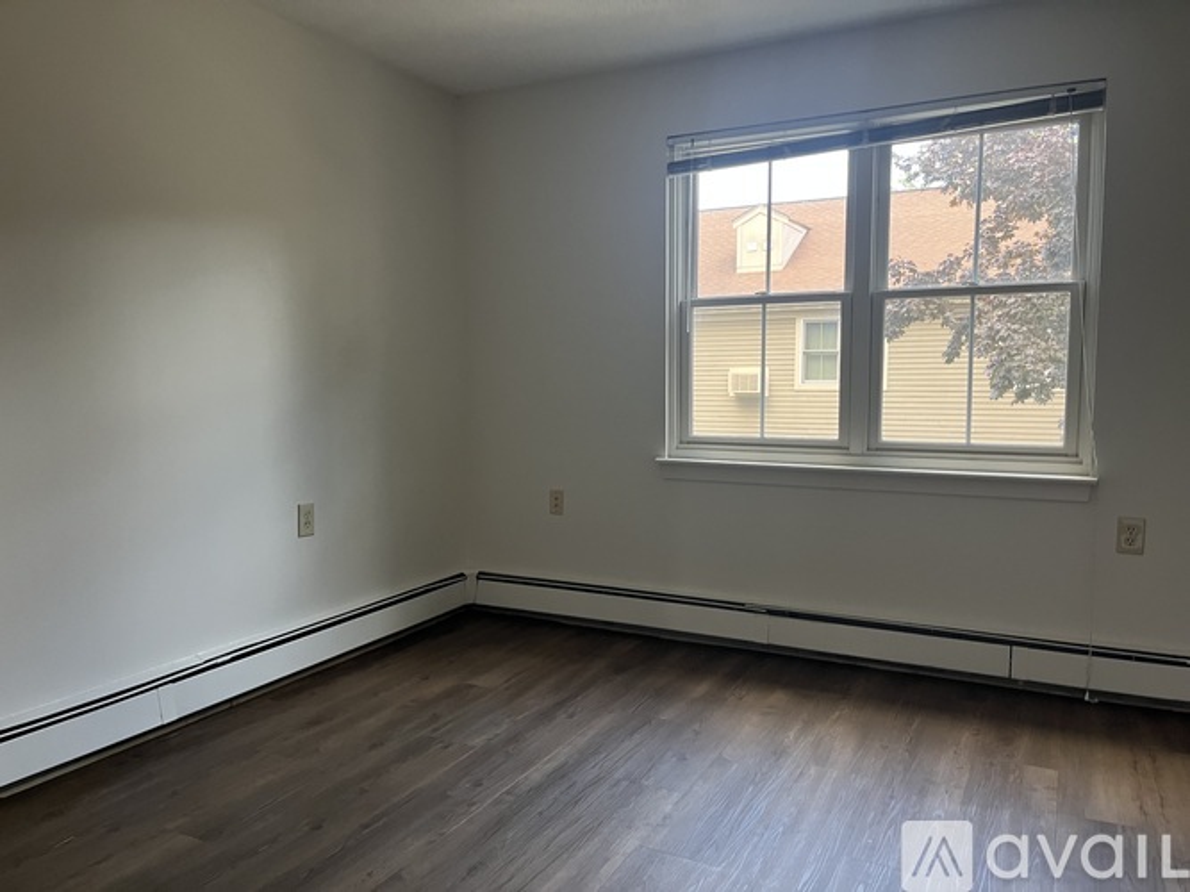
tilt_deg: -5.3
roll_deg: +0.4
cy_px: 446
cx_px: 595
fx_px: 894
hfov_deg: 67.3
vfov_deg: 53.0
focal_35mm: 26
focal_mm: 5.1
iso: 200
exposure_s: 1/60
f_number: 1.6
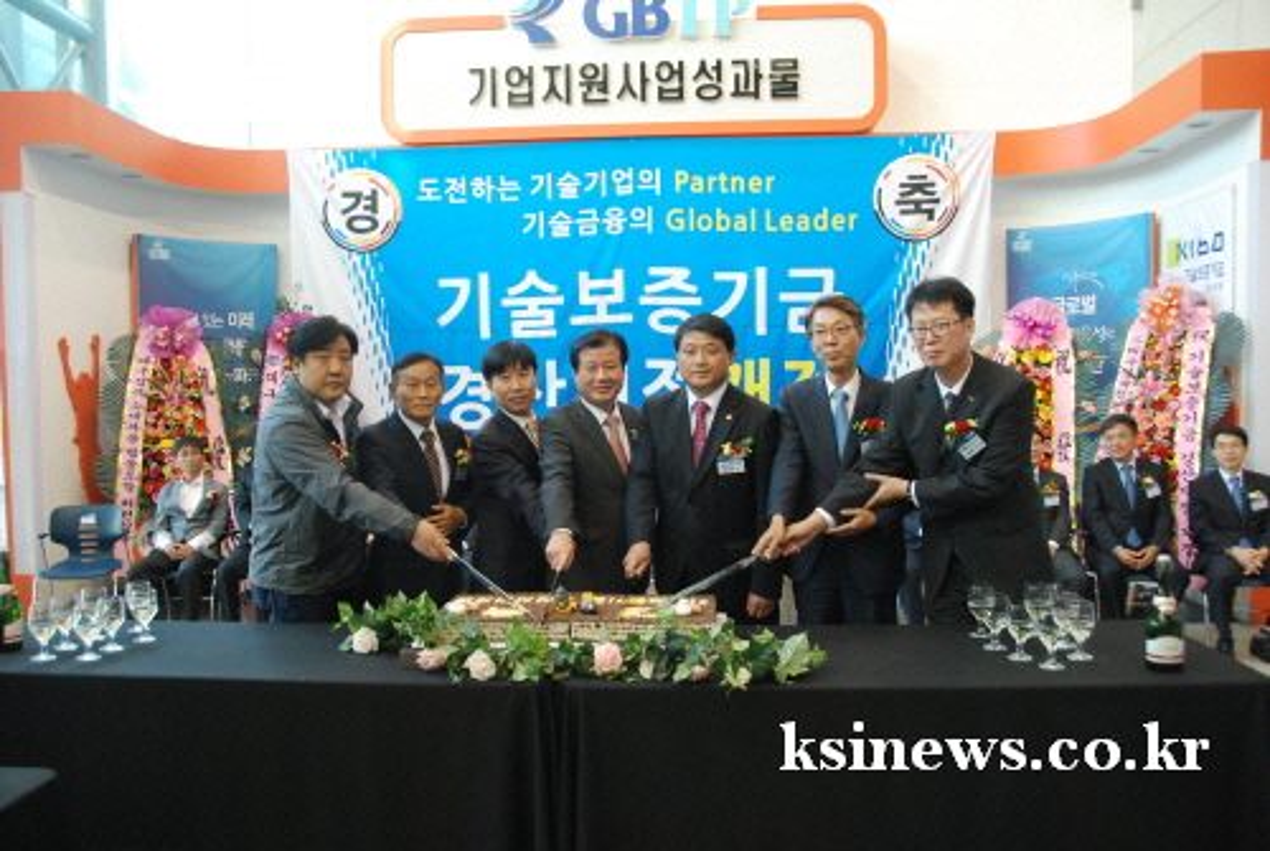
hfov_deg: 61.9
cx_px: 635
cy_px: 426
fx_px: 1060
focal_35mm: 30
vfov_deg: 43.7
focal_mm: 20
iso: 1250
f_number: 3.8
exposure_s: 1/60
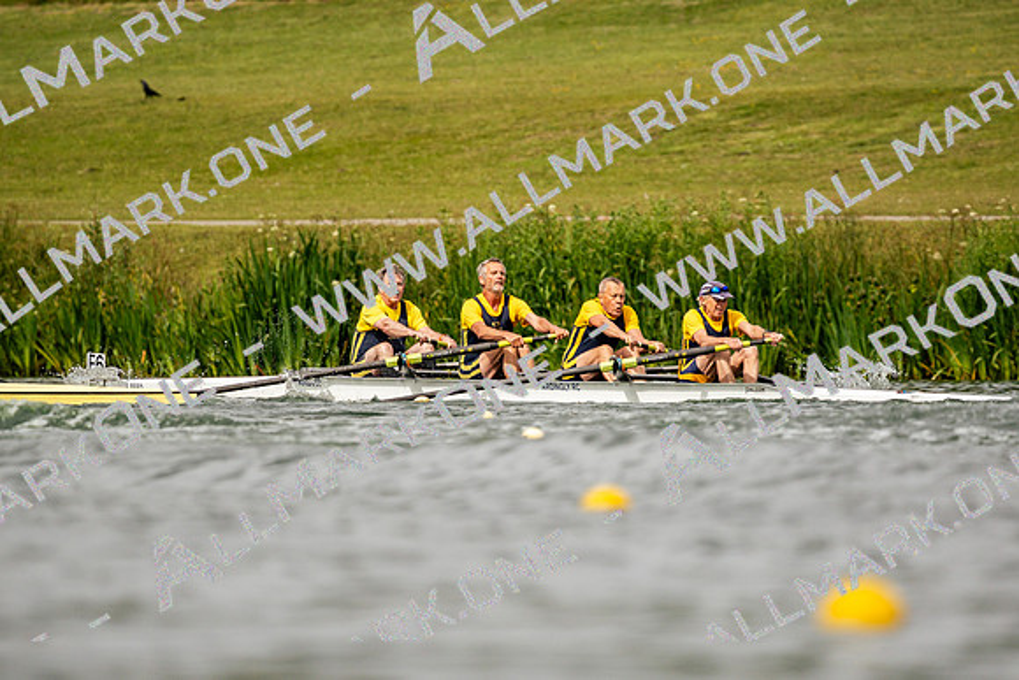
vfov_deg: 1.5
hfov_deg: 2.3
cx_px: 510
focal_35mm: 900
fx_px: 25480
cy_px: 340
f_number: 6.3
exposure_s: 1/2000
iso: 250
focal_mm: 600
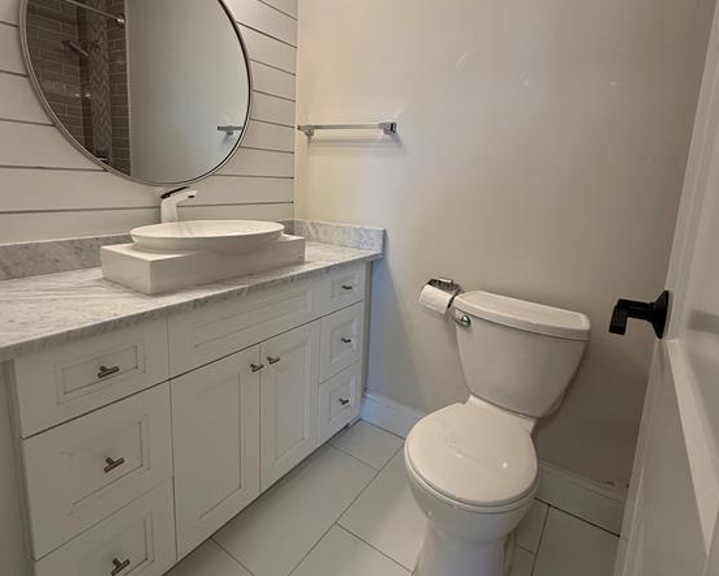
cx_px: 352
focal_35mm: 19
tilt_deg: -9.6
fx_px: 404
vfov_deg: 70.5
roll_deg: -3.5
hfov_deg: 83.3
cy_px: 249
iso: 160
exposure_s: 1/120
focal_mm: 2.22
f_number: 2.2
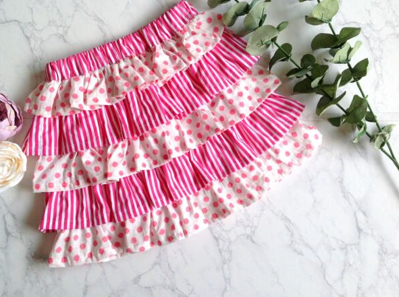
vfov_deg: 35.8
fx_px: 460
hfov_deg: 46.8
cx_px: 182
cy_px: 139
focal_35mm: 40
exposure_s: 1/185
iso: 50
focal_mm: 4.28
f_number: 2.4
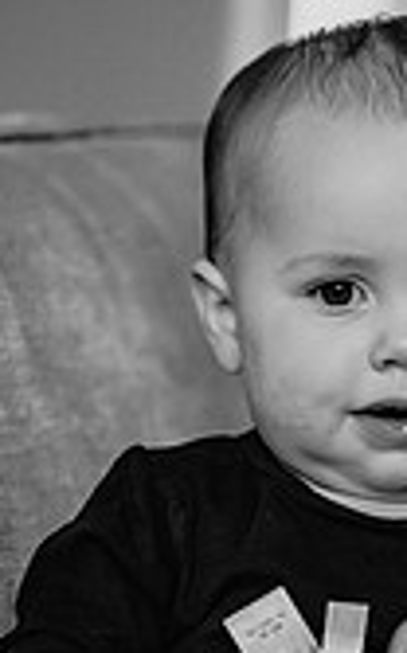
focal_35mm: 233
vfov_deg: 9.0
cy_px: 536
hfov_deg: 5.6
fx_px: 4146
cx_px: 382
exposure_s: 1/250
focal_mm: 85
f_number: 1.8
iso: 125
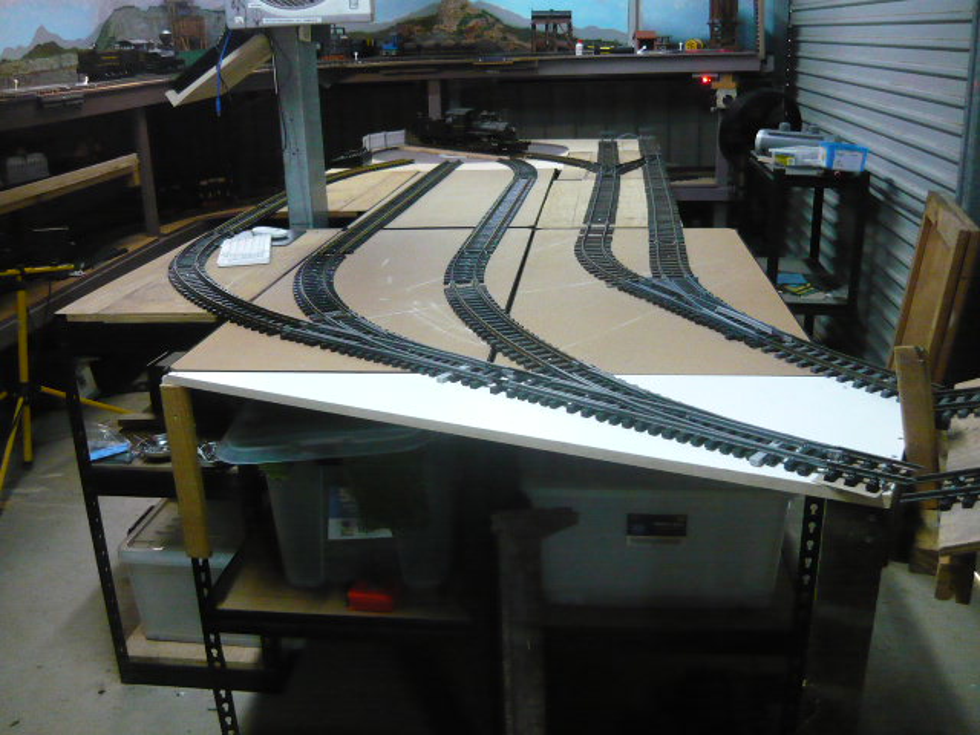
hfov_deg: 55.4
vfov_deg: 42.9
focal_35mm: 33
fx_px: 934
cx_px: 490
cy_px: 368
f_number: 2.8
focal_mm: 5.5
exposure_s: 1/50
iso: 800
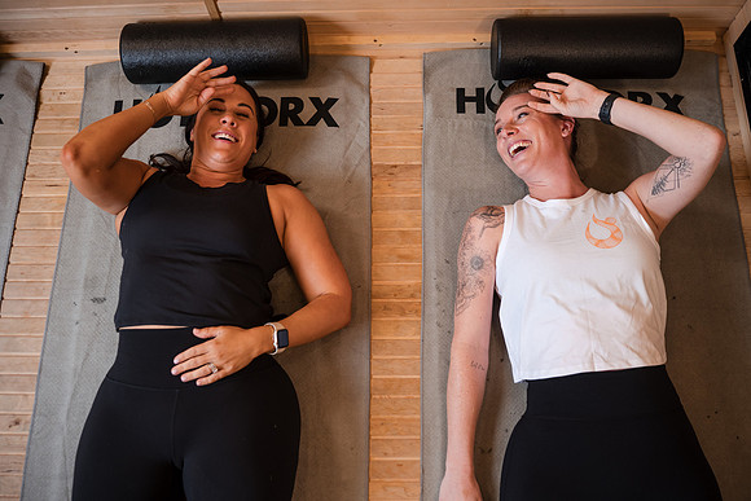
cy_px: 250
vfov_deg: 37.9
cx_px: 376
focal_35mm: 35
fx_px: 730
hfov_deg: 54.4
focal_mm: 35
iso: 400
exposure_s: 1/125
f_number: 3.2
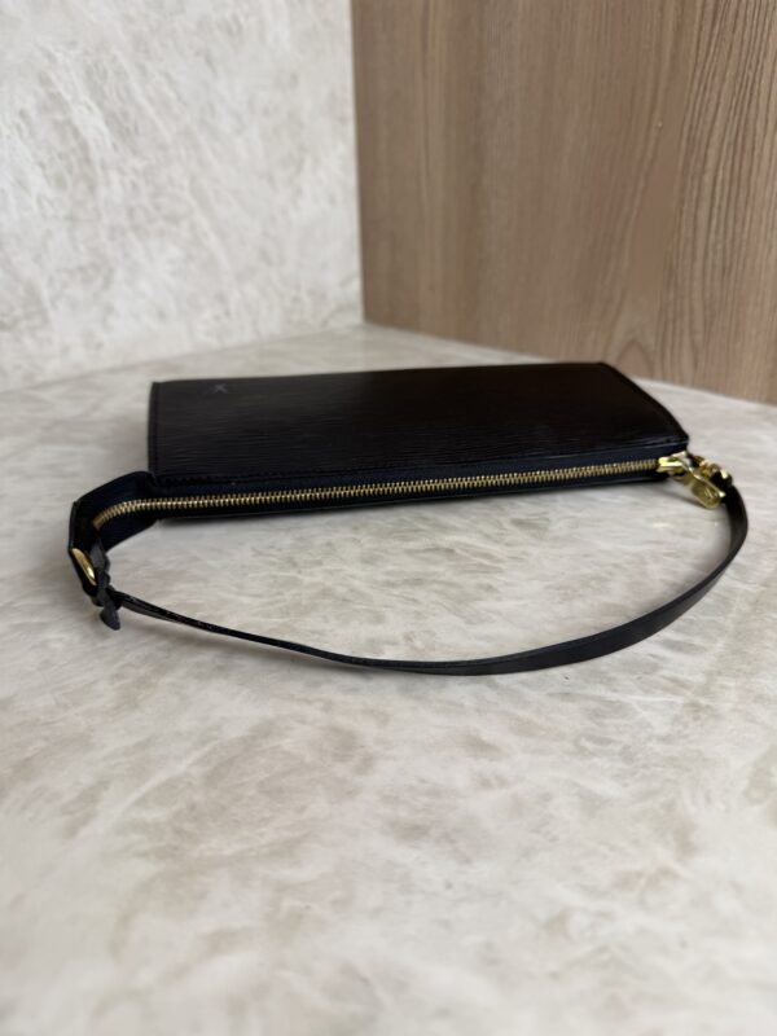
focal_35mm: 24
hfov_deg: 56.8
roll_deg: +0.6
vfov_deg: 71.6
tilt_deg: -25.9
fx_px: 718
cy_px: 518
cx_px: 388
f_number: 1.78
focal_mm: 6.76
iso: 64
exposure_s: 1/152
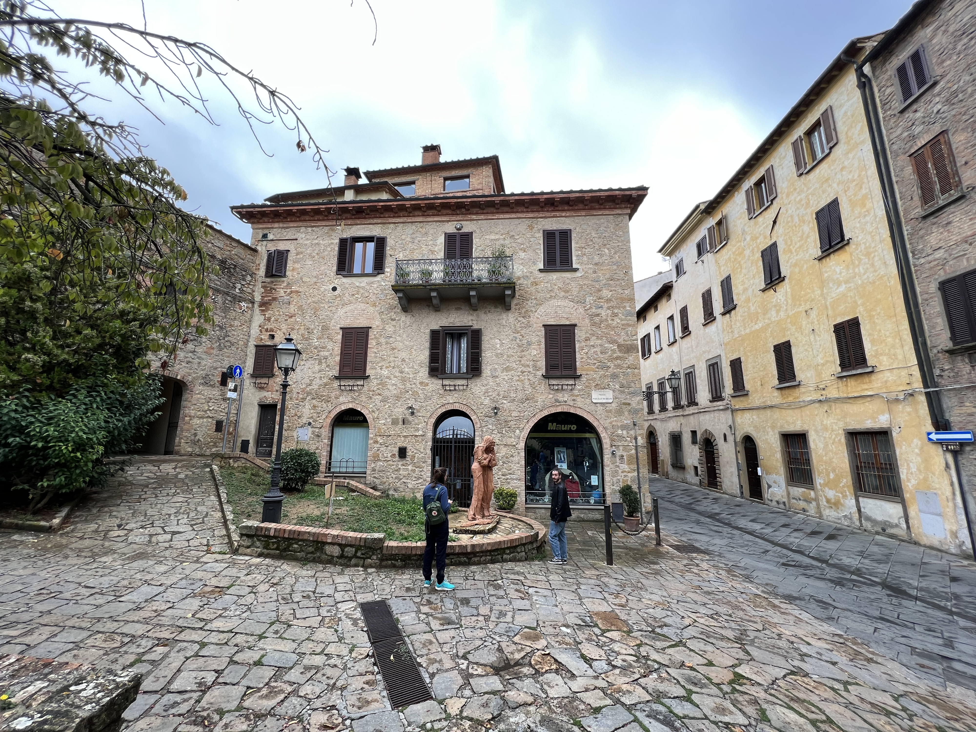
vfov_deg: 89.9
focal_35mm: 13
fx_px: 367
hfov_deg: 106.2
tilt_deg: +12.3
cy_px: 366
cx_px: 488
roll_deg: +0.2
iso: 32
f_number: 1.8
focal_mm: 1.57
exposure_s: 1/306
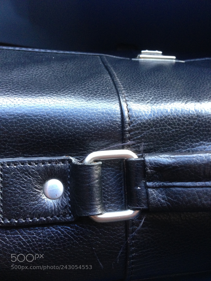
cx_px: 106
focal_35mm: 33
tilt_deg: -70.4
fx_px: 268
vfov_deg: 55.4
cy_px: 140
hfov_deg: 42.9
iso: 250
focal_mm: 4.12
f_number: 2.4
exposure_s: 1/20
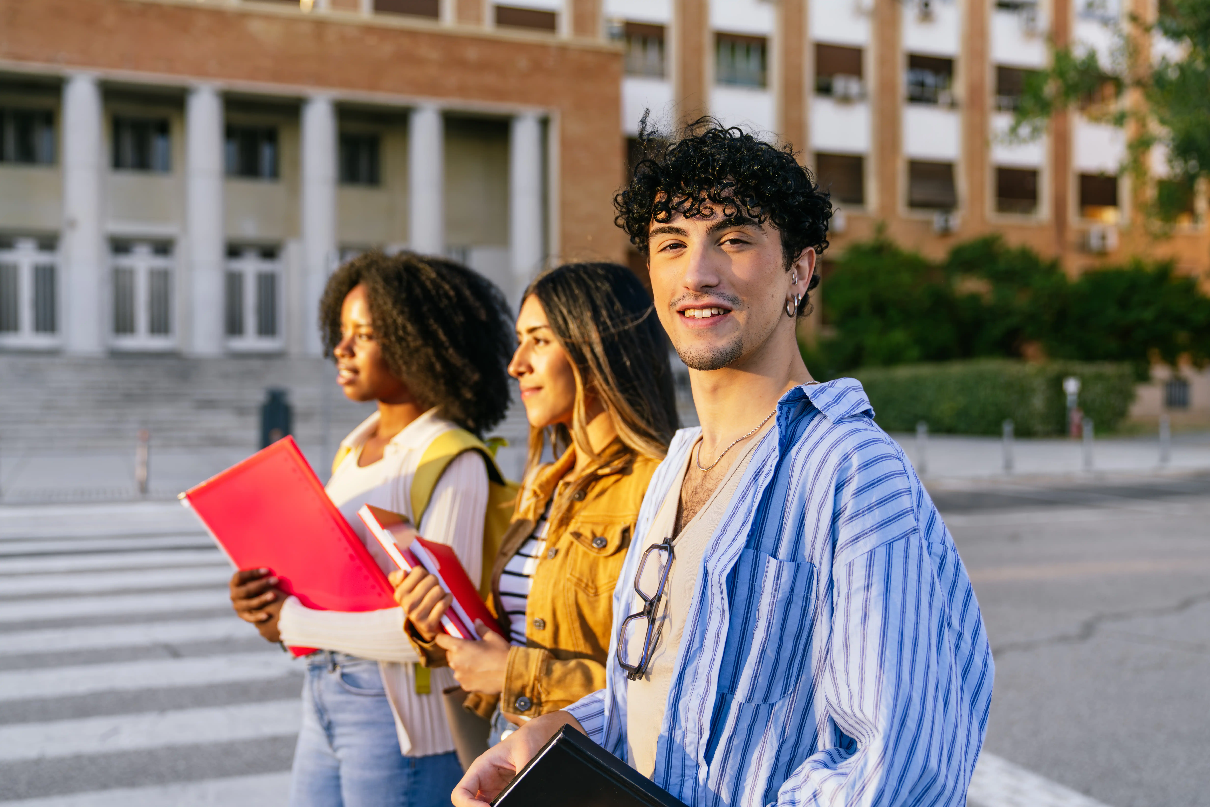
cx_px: 605
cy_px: 404
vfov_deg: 35.9
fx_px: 1244
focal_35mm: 37
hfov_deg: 51.9
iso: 100
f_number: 2.8
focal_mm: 37
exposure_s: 1/500
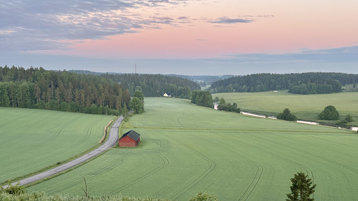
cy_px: 116
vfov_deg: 22.6
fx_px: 503
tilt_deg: -5.3
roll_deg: +0.0
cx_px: 178
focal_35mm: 53
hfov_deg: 39.2
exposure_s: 1/73
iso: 100
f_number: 1.78
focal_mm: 6.76
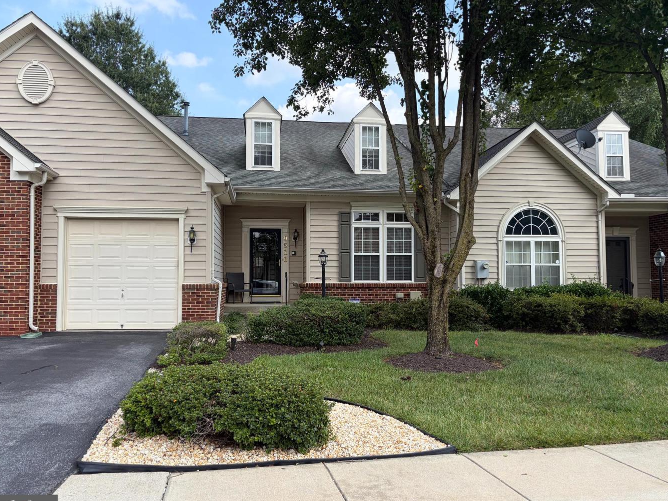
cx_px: 330
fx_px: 540
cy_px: 254
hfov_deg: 63.4
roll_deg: -0.4
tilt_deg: +3.9
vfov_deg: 49.8
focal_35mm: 28
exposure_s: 1/1337
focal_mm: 5.96
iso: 50
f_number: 1.6
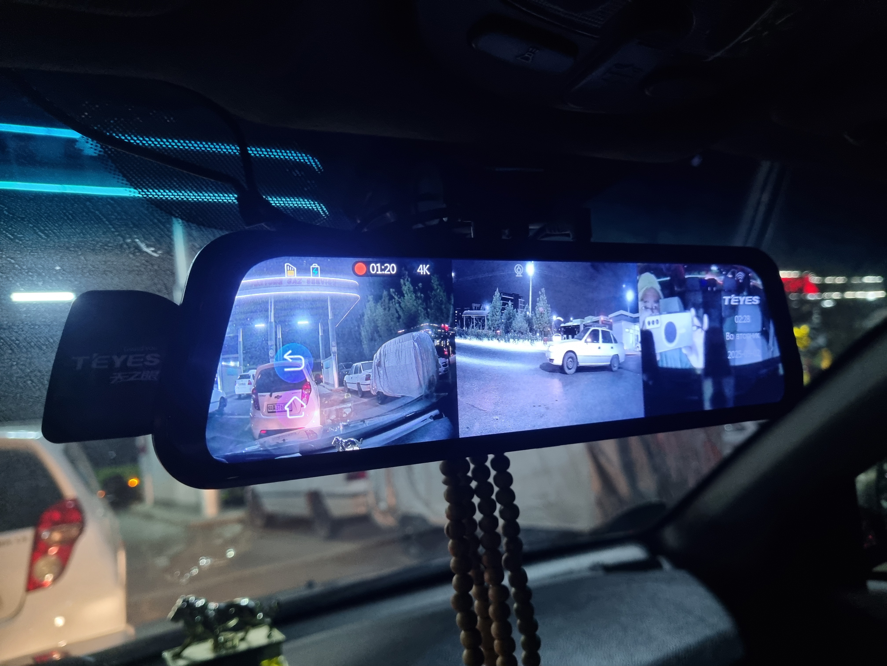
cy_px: 333
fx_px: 666
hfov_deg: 67.3
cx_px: 444
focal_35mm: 26
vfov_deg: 53.1
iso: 640
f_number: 1.8
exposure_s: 1/50
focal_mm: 5.4
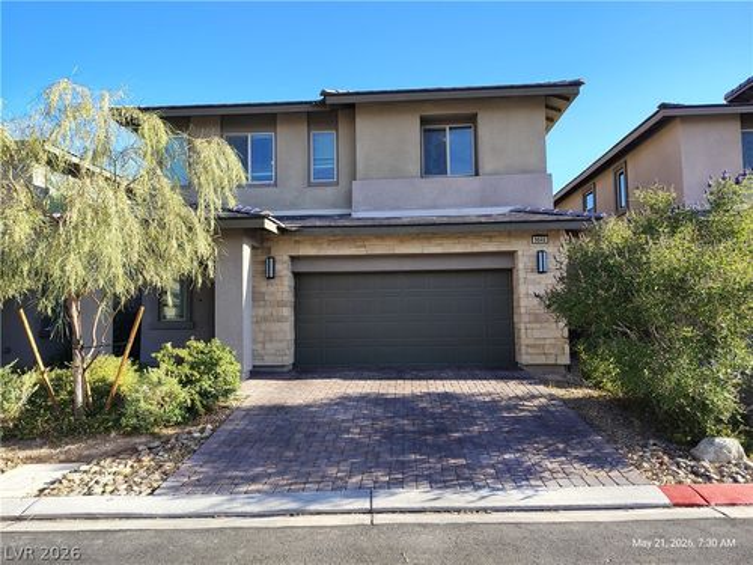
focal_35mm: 24
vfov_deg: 56.8
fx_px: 522
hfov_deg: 71.6
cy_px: 282
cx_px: 376
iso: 100
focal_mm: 5.56
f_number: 1.8
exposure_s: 1/455
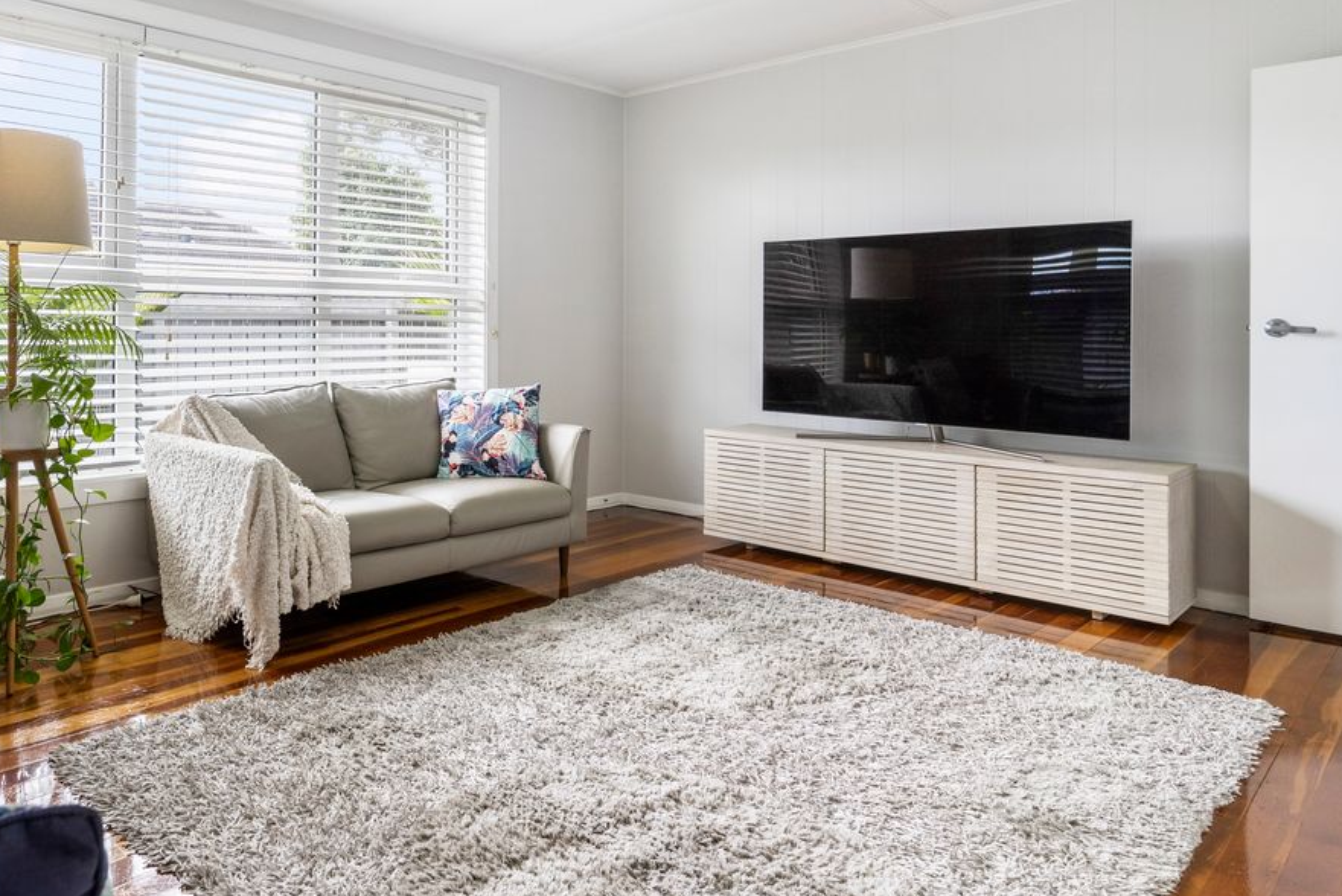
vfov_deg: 50.6
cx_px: 413
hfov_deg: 68.8
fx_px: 932
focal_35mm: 25
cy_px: 317
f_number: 7.1
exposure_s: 1/160
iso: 640
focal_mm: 17
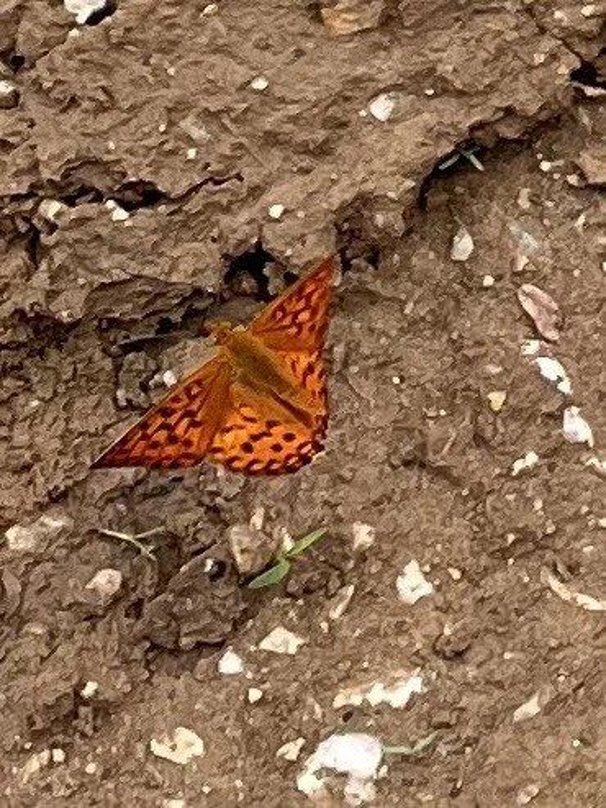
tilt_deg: -69.3
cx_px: 303
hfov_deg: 53.1
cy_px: 404
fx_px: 607
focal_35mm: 26
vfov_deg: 67.3
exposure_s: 1/1175
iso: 50
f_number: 1.6
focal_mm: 5.1
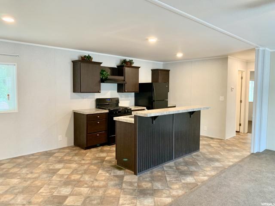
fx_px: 207
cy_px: 103
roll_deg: -0.8
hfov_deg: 67.3
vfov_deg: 53.1
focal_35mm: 26
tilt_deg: -3.9
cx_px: 138
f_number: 1.8
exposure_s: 1/60
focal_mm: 4.25
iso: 320
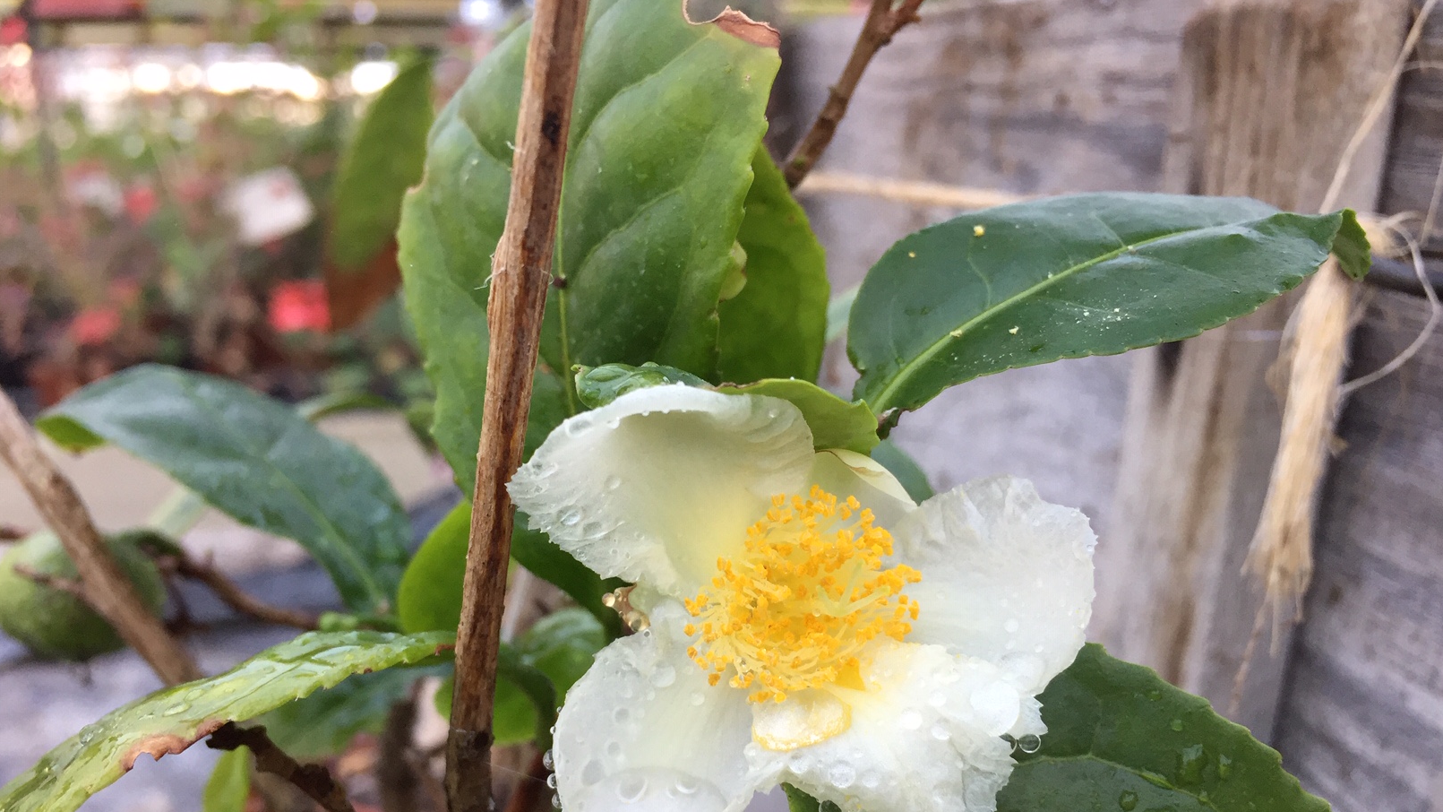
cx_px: 716
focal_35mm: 32
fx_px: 1224
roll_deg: +0.6
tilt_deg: -17.0
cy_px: 518
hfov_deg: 61.0
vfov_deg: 36.4
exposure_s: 1/33
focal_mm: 4.15
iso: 100
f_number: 2.2
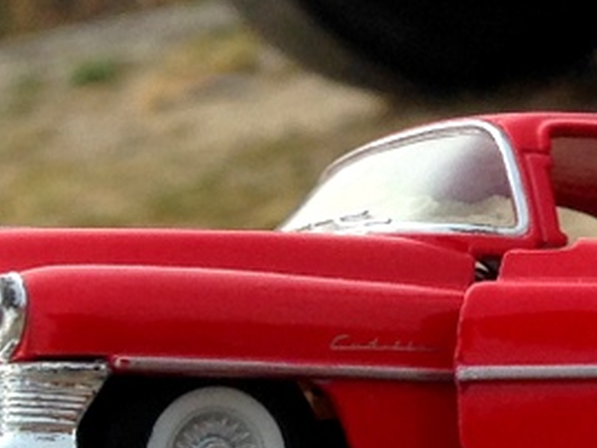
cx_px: 1052
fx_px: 3382
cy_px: 11
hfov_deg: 9.6
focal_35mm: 196
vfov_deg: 7.6
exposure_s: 1/1290
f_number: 2.4
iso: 50
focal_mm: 4.12
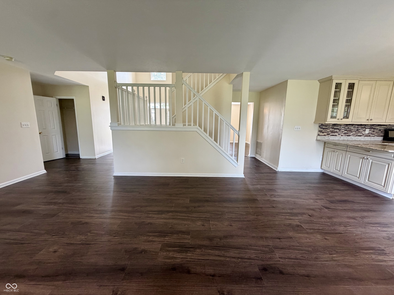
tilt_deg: -9.0
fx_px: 159
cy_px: 148
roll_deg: +0.2
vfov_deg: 85.7
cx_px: 197
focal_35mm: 14
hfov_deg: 102.1
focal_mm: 2.22
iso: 250
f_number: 2.2
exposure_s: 1/120
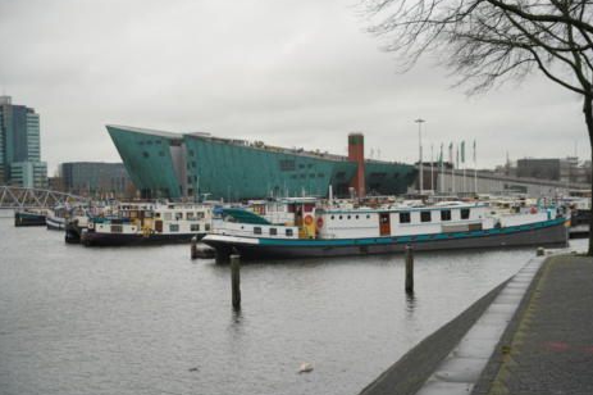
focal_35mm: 54
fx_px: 889
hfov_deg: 36.9
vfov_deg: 25.0
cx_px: 318
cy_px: 206
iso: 100
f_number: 3.5
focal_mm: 50
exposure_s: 1/125
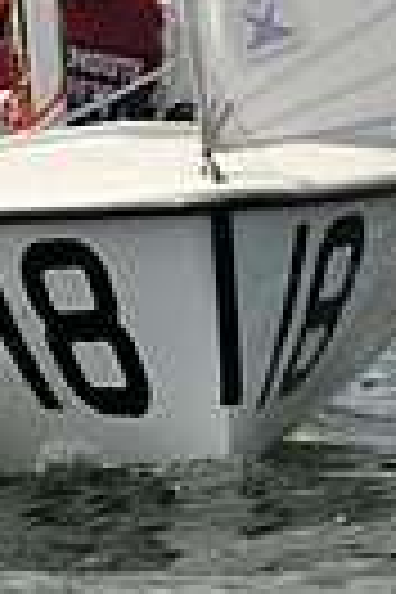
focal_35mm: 923
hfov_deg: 1.5
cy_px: 25
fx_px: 15228
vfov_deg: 2.2
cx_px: 220
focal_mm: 140
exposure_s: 1/1000
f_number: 8
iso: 200
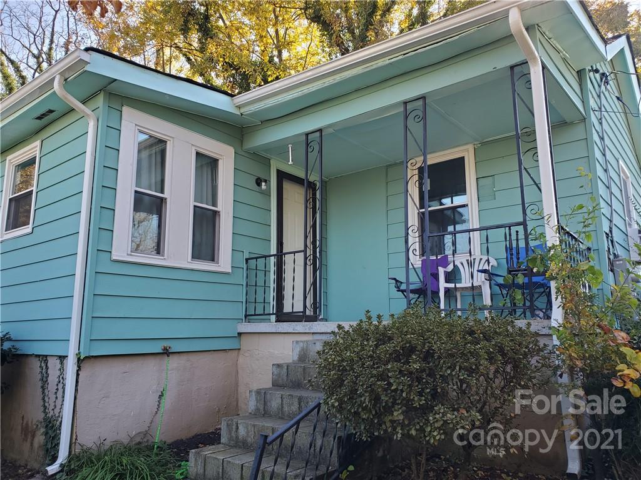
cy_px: 240
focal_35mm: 26
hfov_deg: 67.3
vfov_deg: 53.1
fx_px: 481
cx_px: 320
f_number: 2.4
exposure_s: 1/104
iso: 50
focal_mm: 4.3
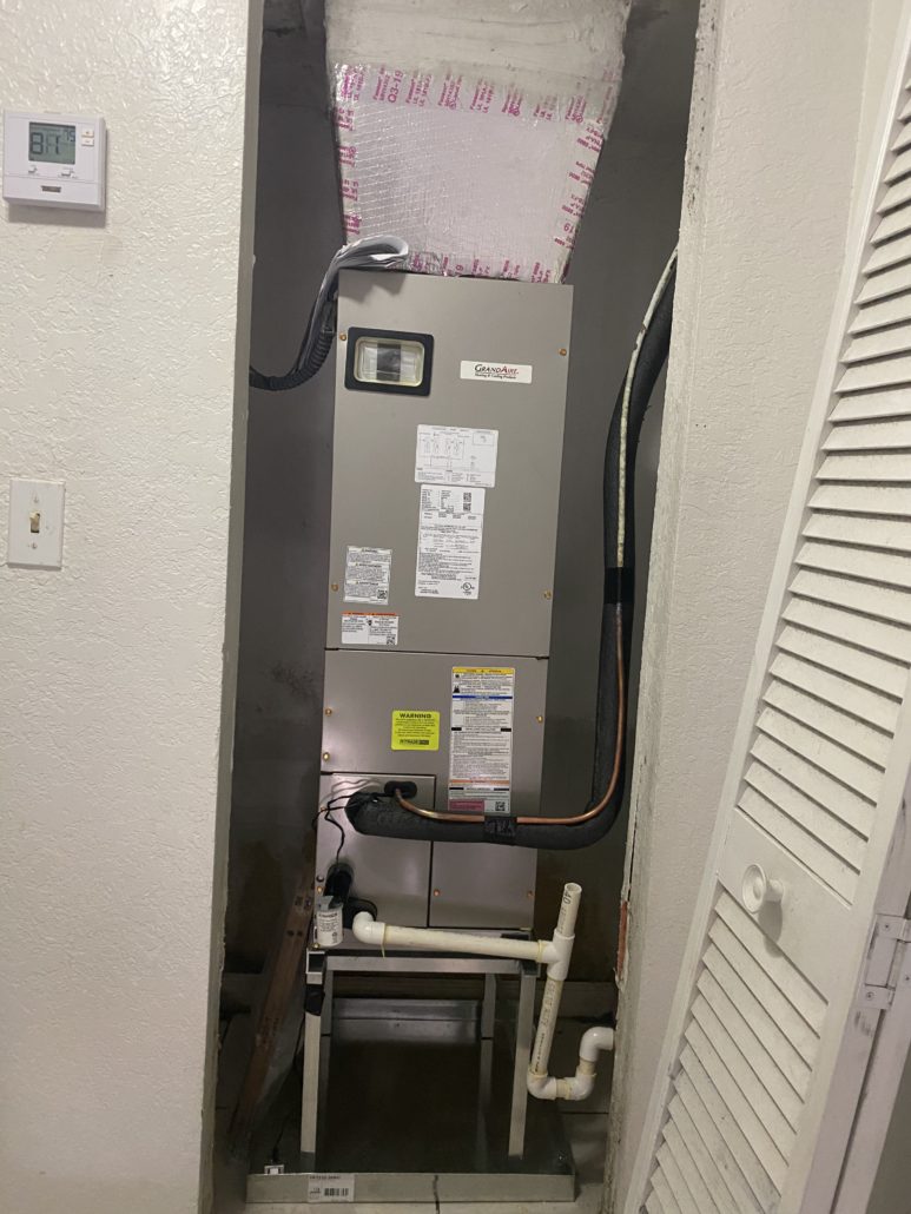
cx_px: 456
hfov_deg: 53.1
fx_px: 912
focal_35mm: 26
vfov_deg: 67.3
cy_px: 607
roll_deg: -3.6
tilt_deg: -4.9
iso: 320
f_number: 1.8
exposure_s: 1/60
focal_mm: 4.25
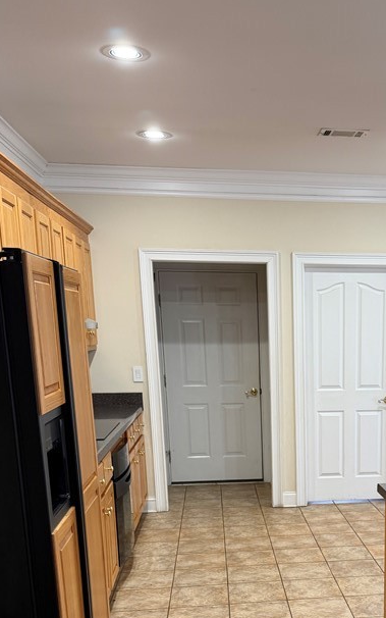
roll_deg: +0.5
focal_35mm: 43
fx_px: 723
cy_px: 485
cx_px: 338
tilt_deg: -11.6
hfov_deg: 28.8
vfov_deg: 44.2
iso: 200
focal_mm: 6.76
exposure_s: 1/60
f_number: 1.78
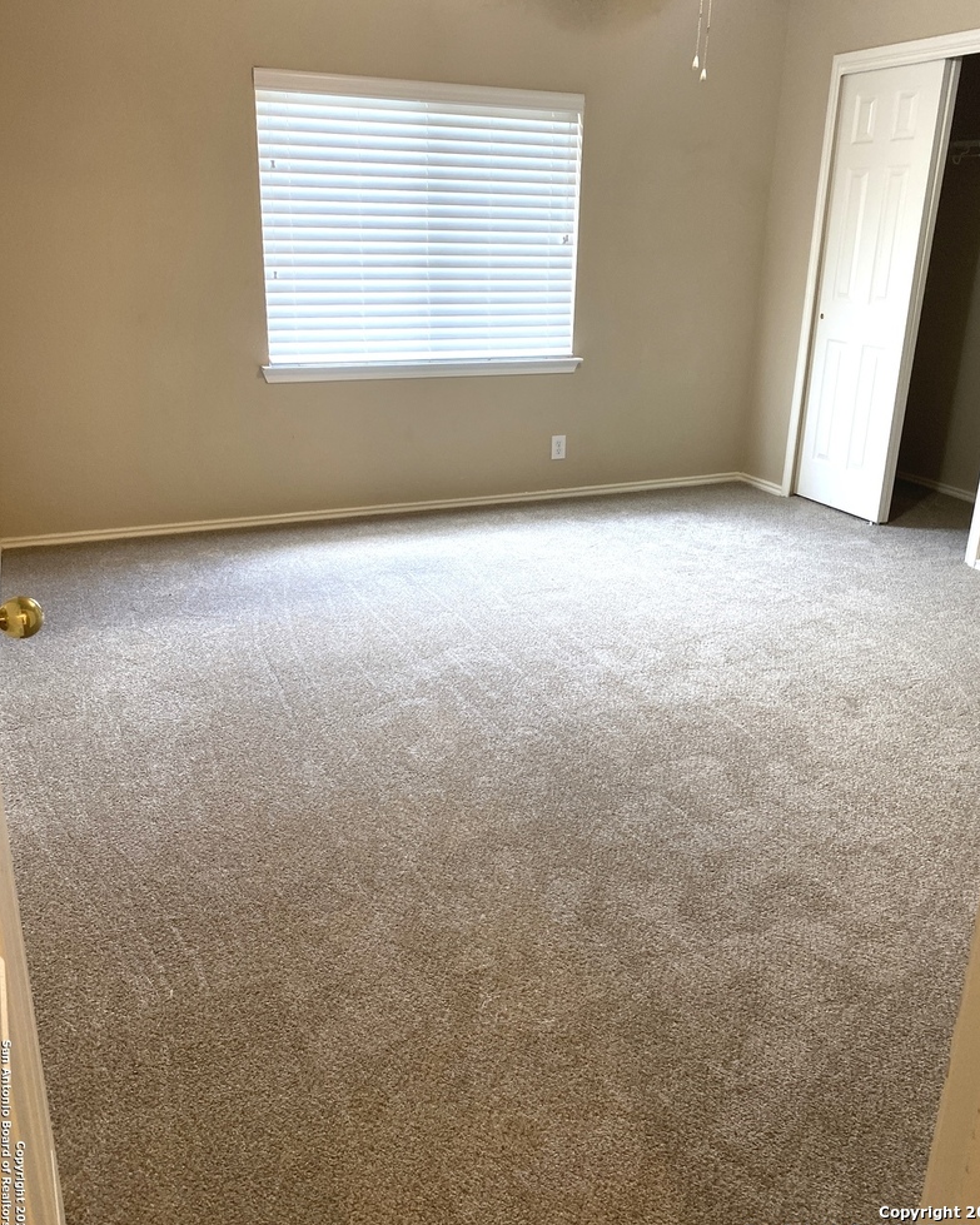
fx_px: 1015
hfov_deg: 51.5
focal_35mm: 28
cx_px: 506
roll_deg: -1.6
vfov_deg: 62.1
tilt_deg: -17.2
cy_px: 566
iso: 125
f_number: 1.8
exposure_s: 1/60
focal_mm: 4.25
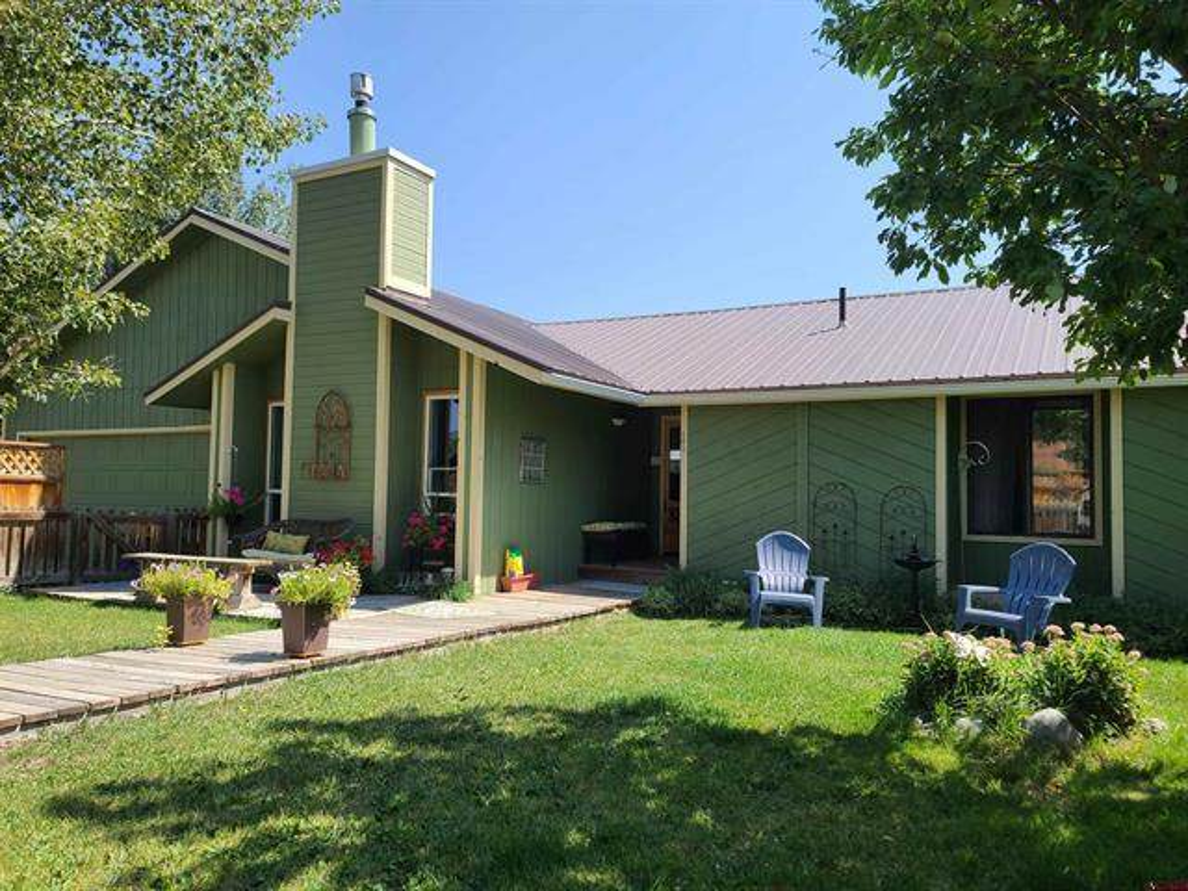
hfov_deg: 69.4
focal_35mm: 25
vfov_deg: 54.9
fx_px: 858
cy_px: 446
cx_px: 594
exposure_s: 1/531
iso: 16
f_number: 1.8
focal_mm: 7
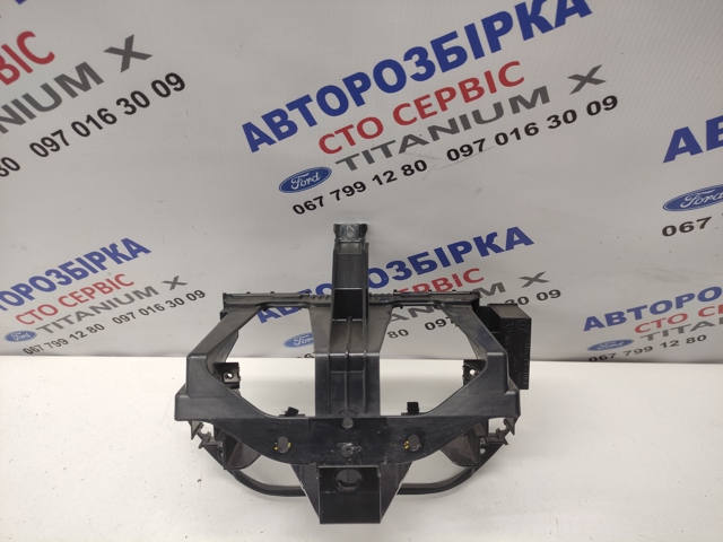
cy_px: 271
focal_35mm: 25
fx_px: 522
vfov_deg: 54.9
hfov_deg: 69.4
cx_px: 362
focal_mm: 5.43
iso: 168
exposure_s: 1/100
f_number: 1.89
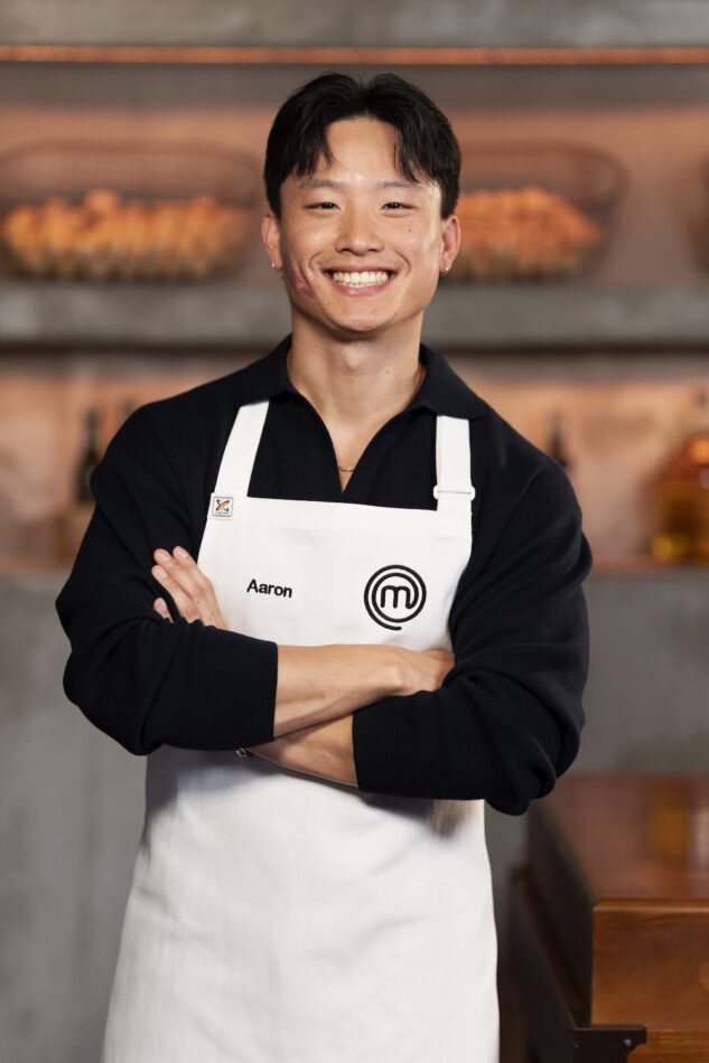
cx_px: 354
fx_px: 2512
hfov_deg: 16.1
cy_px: 532
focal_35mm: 85
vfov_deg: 23.9
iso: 640
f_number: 1.8
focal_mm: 85
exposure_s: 1/160
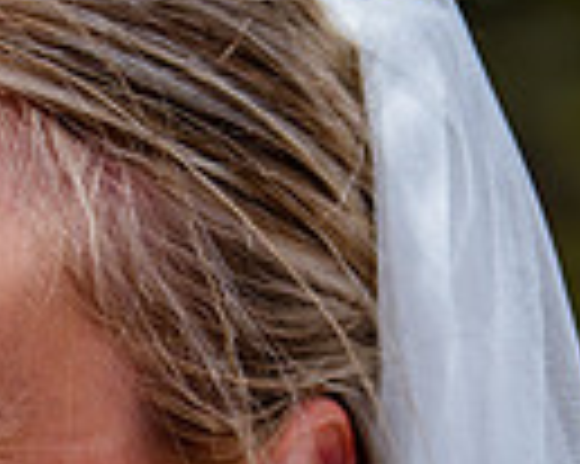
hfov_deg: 3.4
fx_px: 9811
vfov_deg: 2.7
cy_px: 696
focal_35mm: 572
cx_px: -112
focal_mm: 135
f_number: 3.5
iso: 160
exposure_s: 1/3200
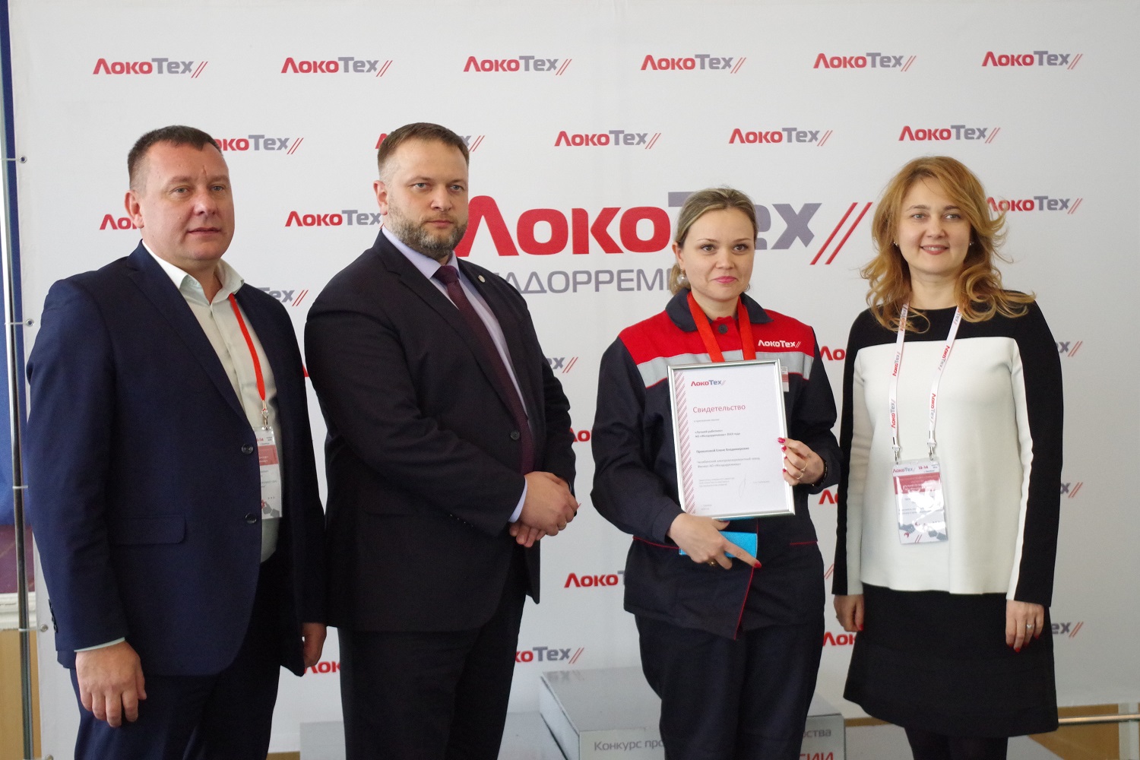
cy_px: 380
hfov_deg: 35.9
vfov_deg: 24.4
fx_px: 1757
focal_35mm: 56
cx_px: 570
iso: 3200
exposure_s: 1/50
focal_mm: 37
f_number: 4.5
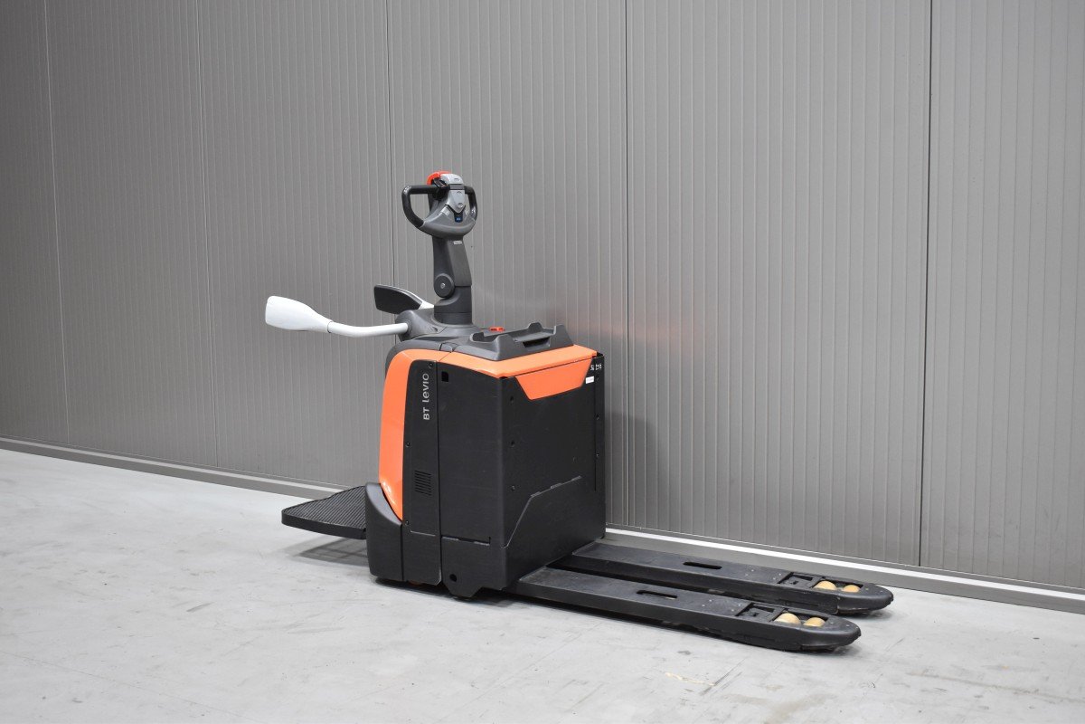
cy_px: 362
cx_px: 542
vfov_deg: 33.0
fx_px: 1221
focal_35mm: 40
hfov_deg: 47.9
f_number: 5
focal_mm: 27
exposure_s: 1/30
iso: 1250
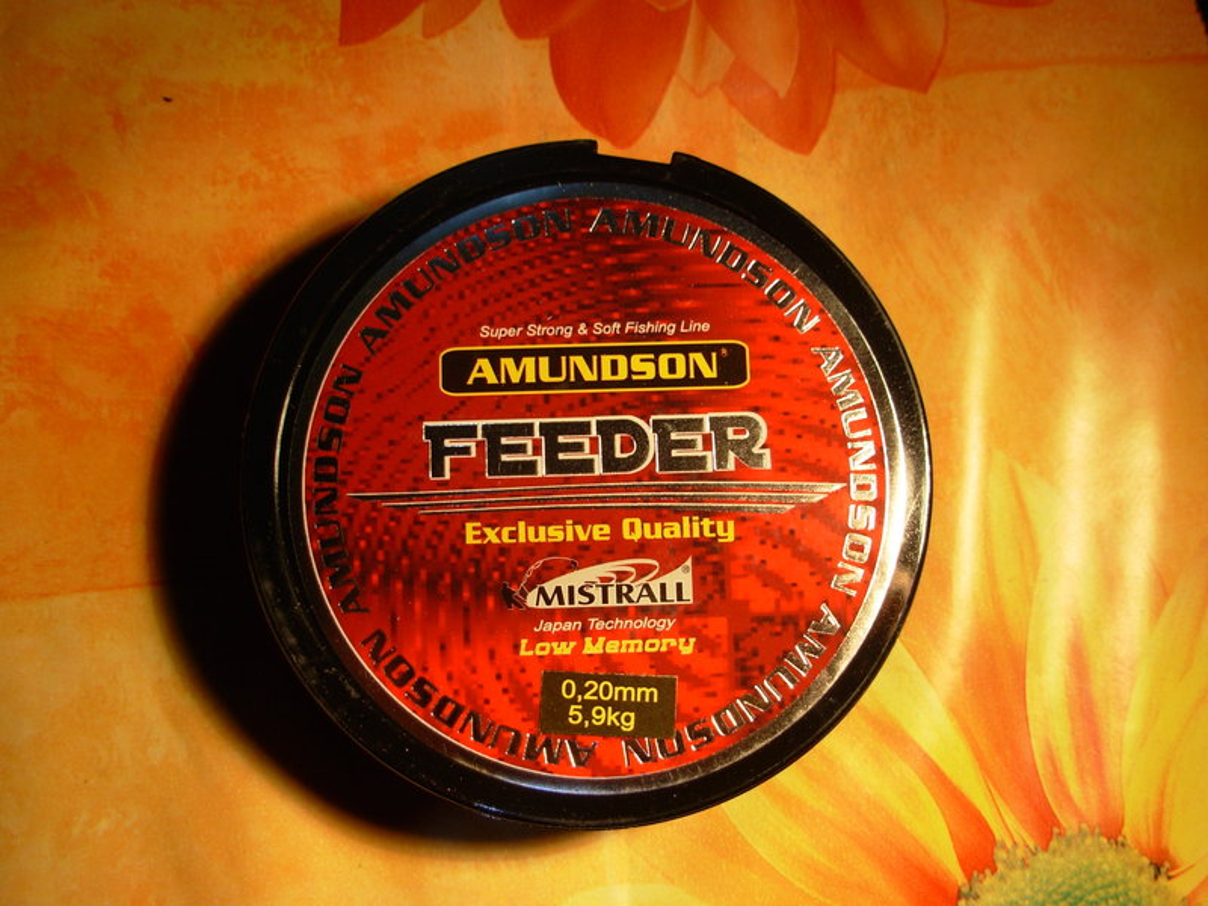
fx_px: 1326
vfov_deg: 37.7
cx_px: 604
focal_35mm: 38
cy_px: 453
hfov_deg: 49.0
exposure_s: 1/46.6
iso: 50
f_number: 2.9
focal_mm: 6.3
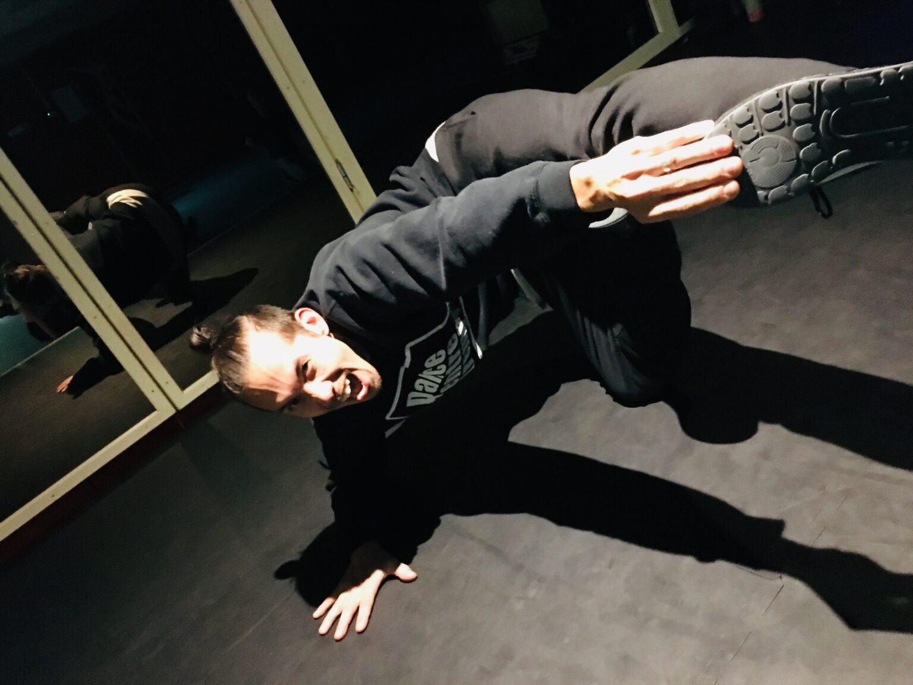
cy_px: 342
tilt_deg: -23.0
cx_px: 456
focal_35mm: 29
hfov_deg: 61.7
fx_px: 765
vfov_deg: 48.2
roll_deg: +28.7
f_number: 2.2
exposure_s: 1/17
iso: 1000
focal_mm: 4.15
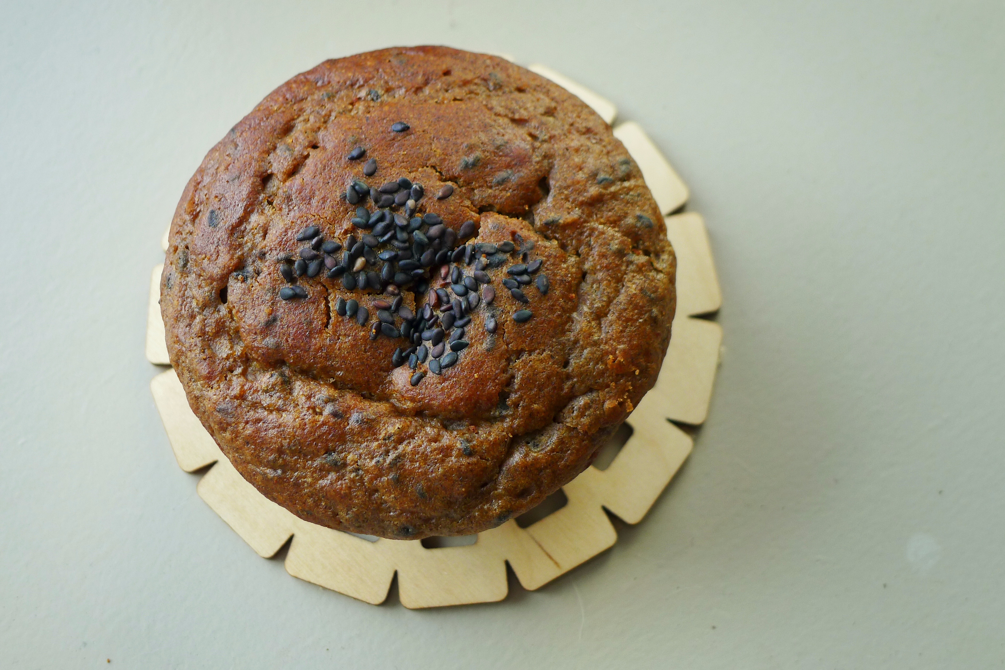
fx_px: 1536
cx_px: 502
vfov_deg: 24.6
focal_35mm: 55
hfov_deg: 36.2
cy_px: 335
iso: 160
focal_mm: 11.7
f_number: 2.8
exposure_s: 1/80
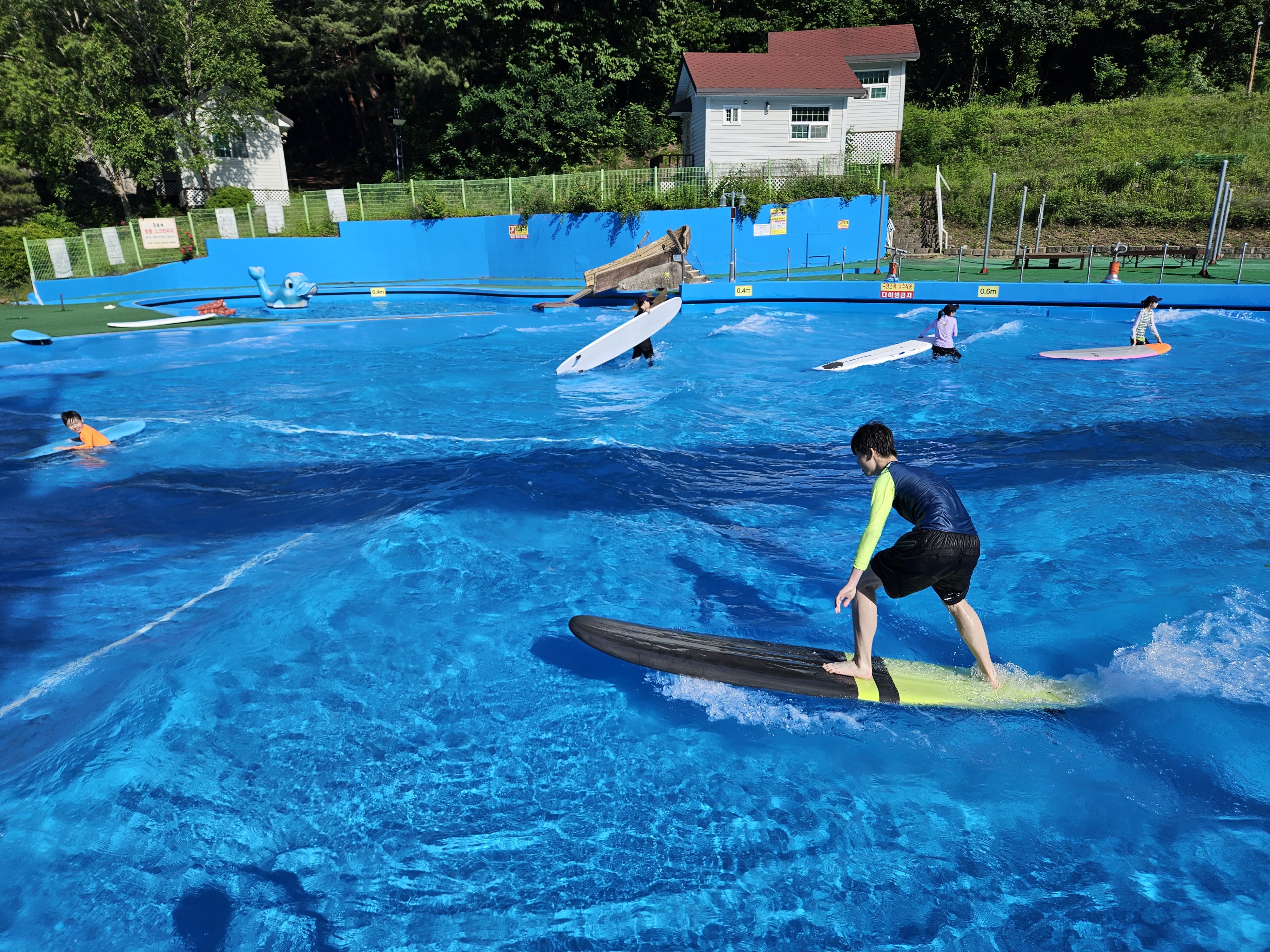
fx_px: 844
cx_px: 635
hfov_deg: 73.9
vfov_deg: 58.9
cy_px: 476
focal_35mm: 23
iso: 25
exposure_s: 1/1936
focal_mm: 5.4
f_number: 1.8
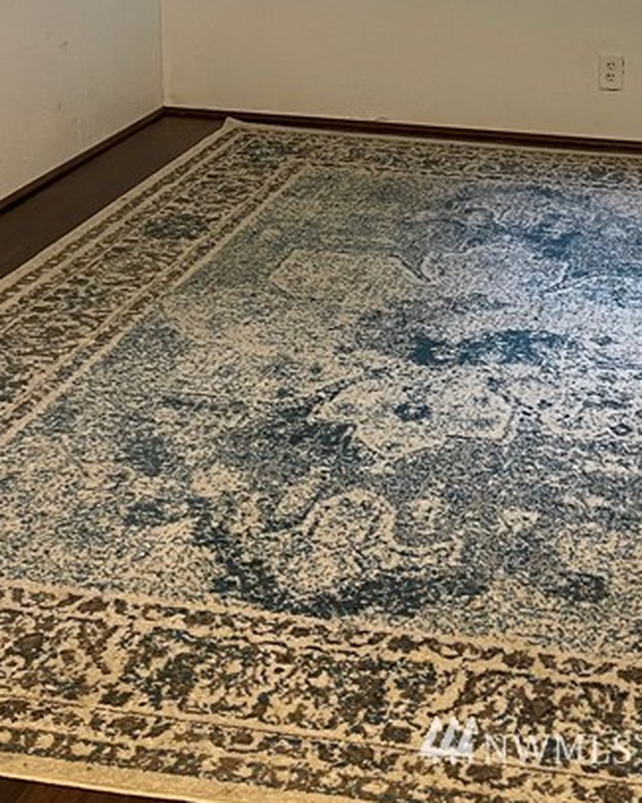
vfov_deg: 28.3
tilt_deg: -12.8
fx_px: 1519
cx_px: 529
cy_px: 55
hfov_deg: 23.4
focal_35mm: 64
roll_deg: -2.8
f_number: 1.6
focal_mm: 5.1
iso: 200
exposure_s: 1/60
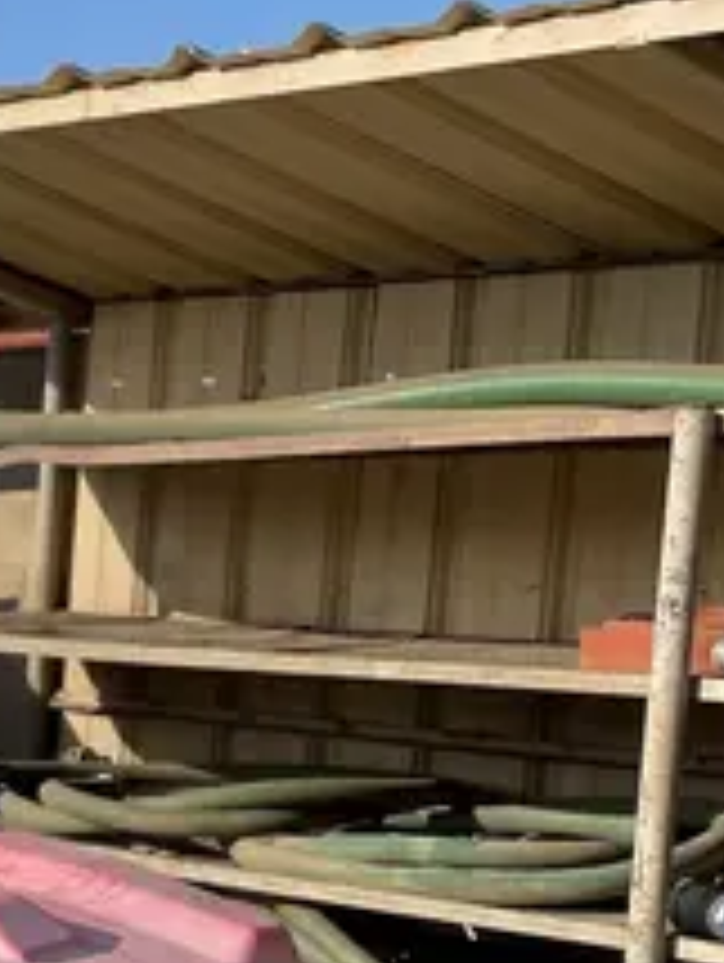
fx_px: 2477
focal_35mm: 89
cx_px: -486
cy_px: 916
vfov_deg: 21.4
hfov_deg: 14.9
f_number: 1.6
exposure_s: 1/4831
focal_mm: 4.2
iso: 50
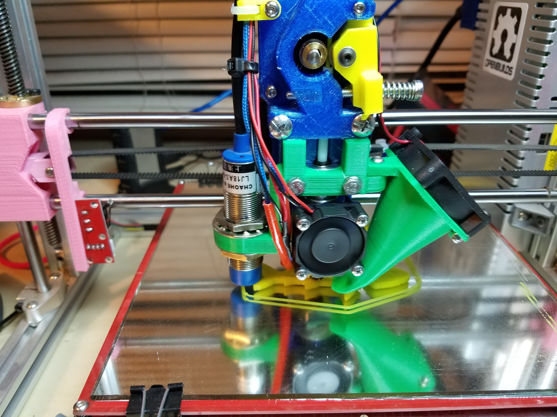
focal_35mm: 27
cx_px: 278
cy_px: 208
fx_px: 434
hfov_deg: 65.3
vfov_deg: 51.4
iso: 250
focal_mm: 4.25
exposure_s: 1/60
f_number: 1.7
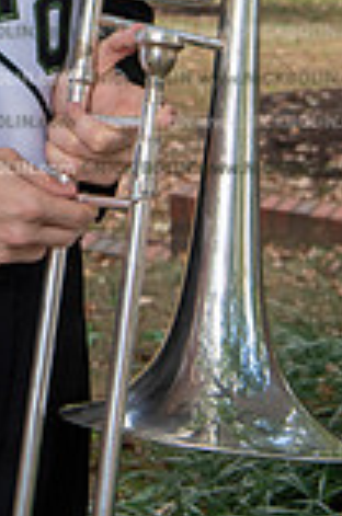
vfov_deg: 14.3
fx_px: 1975
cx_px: -76
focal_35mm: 138
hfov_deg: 9.7
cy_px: -148
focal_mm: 48
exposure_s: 1/100
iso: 500
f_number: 8
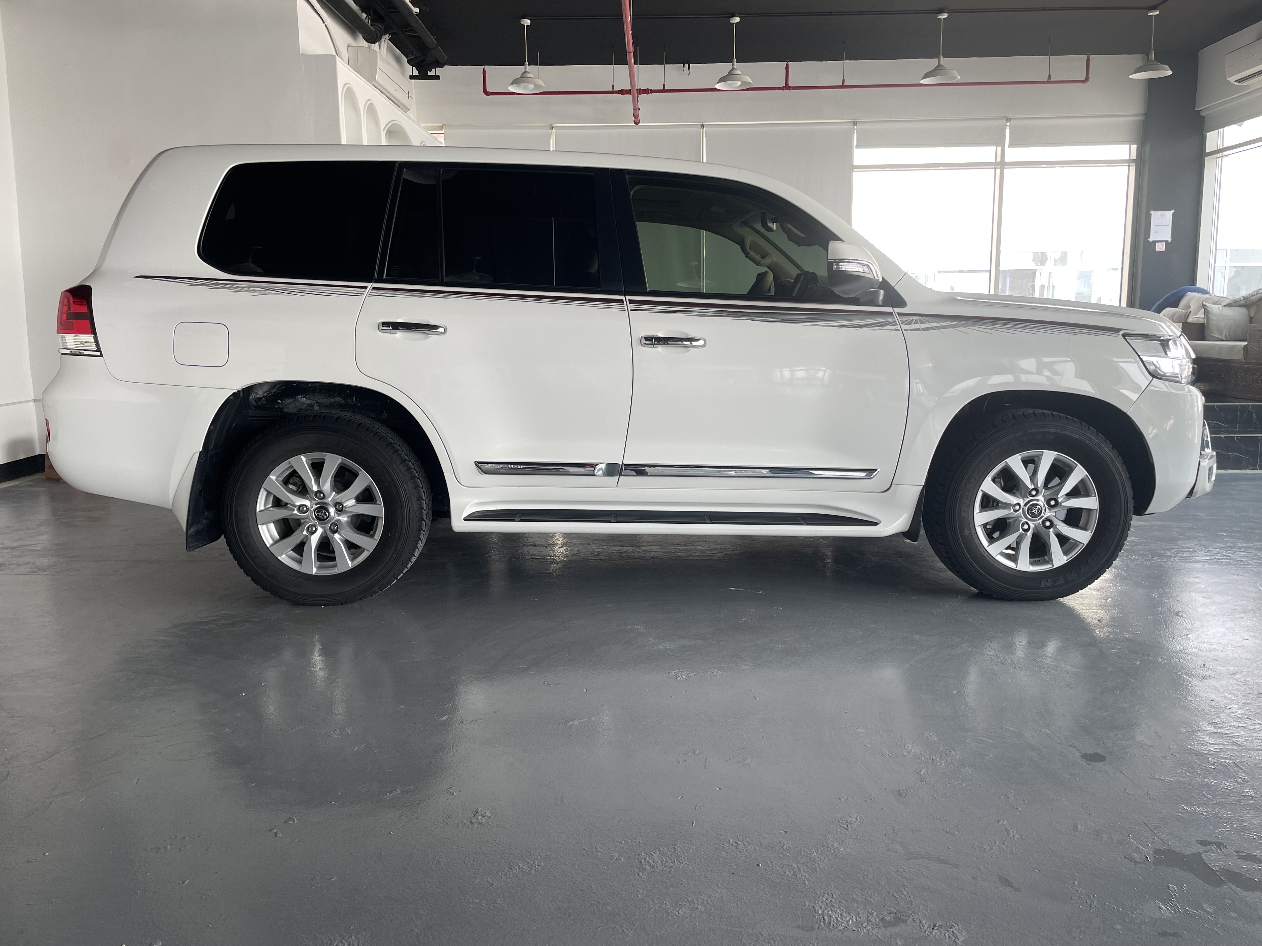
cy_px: 473
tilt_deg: -8.4
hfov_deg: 67.3
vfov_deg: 53.1
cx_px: 631
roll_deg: +0.5
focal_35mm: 26
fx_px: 948
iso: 32
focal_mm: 4.2
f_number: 1.6
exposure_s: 1/121
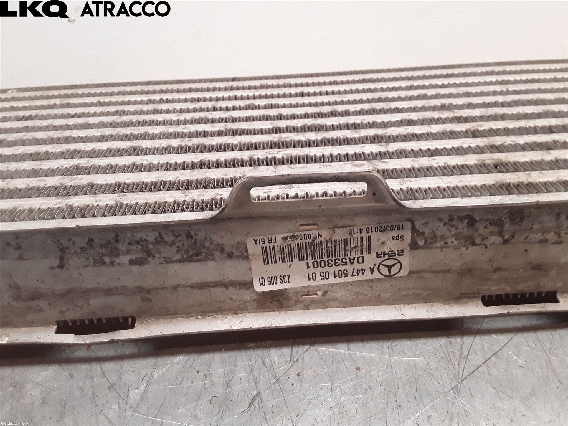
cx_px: 284
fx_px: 459
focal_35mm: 28
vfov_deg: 49.7
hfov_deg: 63.4
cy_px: 213
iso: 100
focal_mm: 2.91
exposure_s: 1/100
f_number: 1.9
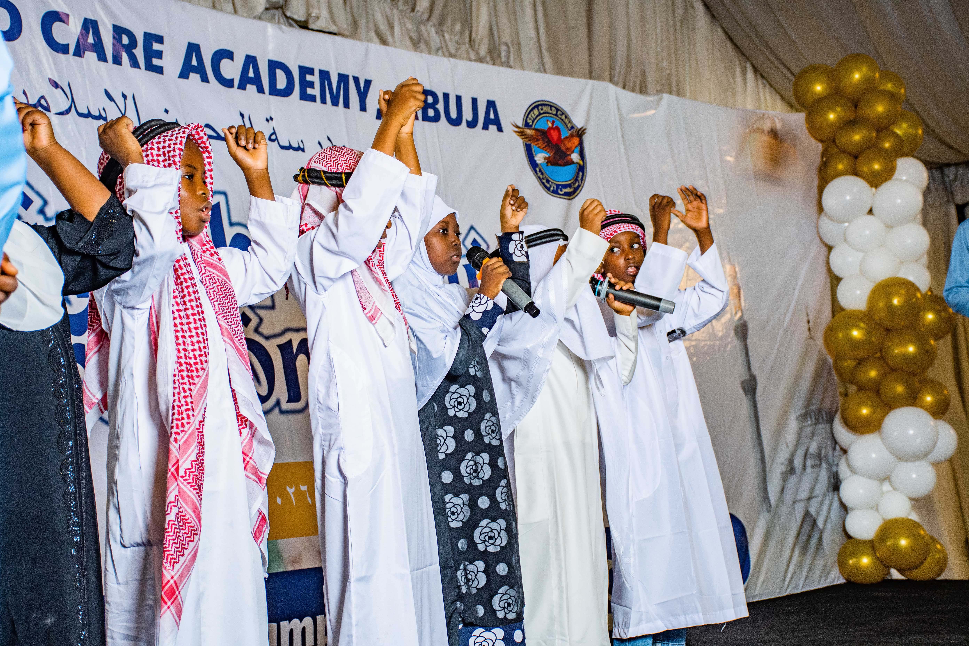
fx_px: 1803
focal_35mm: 67
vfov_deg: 20.3
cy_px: 323
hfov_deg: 30.1
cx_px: 484
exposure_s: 1/80
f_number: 5
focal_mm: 45
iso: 800
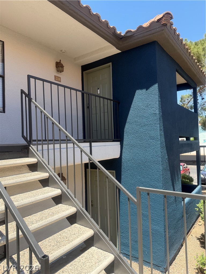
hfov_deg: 56.8
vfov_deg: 71.6
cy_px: 137
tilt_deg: +0.7
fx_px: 190
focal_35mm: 24
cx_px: 103
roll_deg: +2.5
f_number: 1.78
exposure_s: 1/2053
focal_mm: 6.76
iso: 100
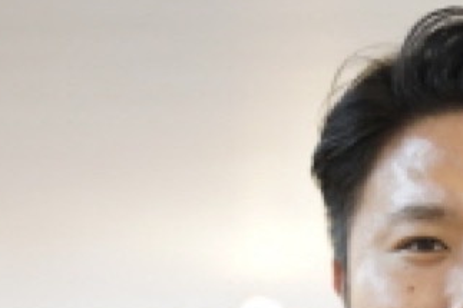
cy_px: 654
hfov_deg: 9.4
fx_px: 2789
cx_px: 454
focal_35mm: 217
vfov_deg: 6.1
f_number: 1.8
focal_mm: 50
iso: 160
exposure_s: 1/60
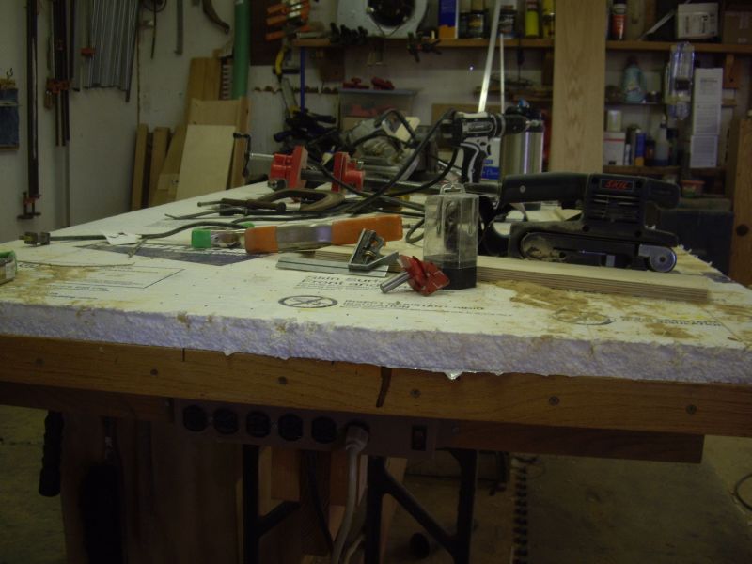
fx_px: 826
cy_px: 282
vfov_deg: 37.7
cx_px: 376
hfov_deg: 49.0
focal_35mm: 38
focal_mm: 7.9
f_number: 2.8
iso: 100
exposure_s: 1/50
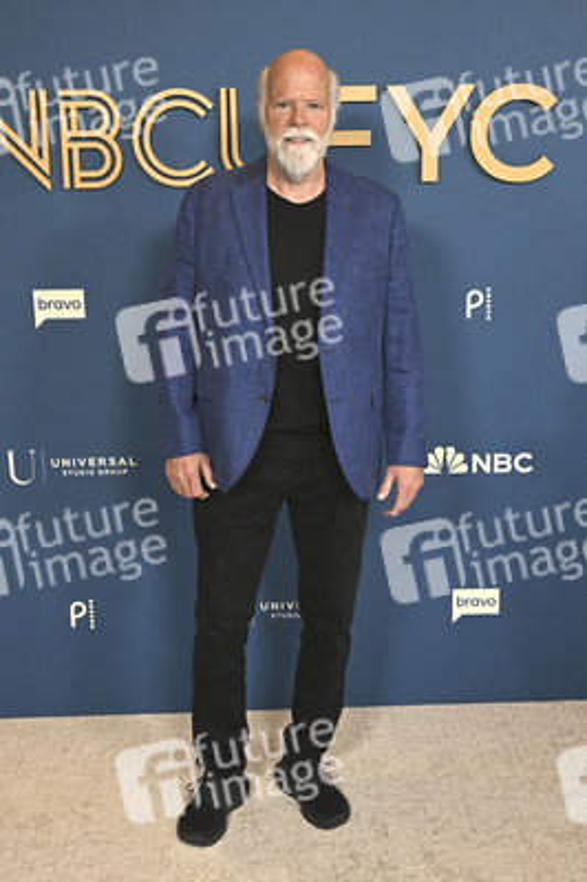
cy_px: 441
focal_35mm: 44
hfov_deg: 30.5
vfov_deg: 44.5
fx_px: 1078
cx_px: 294
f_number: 5.6
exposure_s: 1/320
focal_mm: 44
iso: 2000
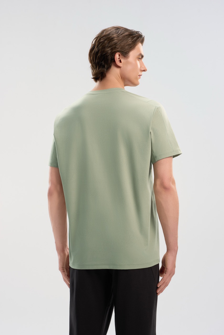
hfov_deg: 19.5
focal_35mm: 70
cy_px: 168
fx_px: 653
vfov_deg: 28.8
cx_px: 112
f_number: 9
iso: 250
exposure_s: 1/400
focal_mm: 70
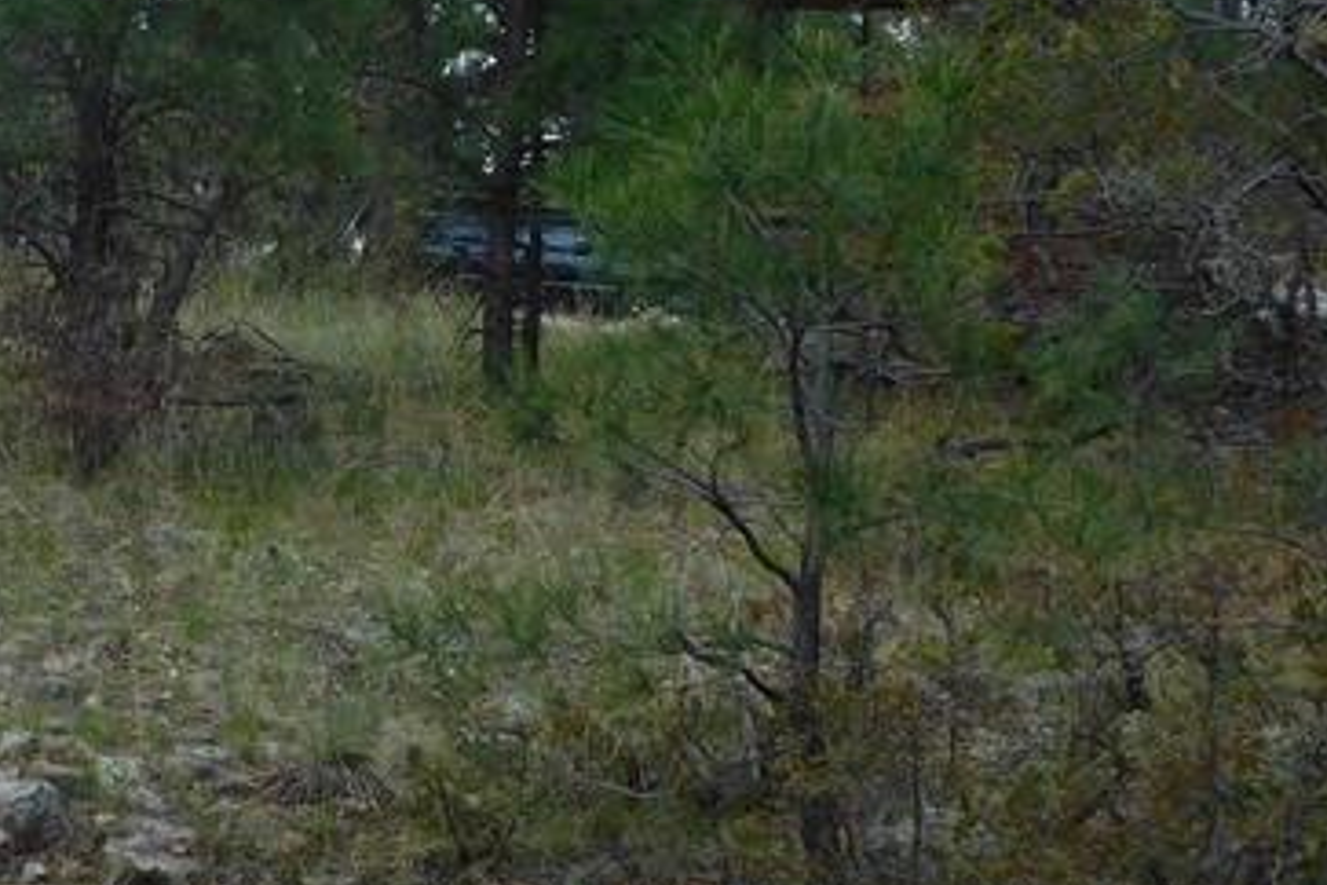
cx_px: -307
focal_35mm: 132
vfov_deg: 10.4
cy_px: 293
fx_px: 4865
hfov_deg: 15.0
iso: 125
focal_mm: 8
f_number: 3.7
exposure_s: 1/400
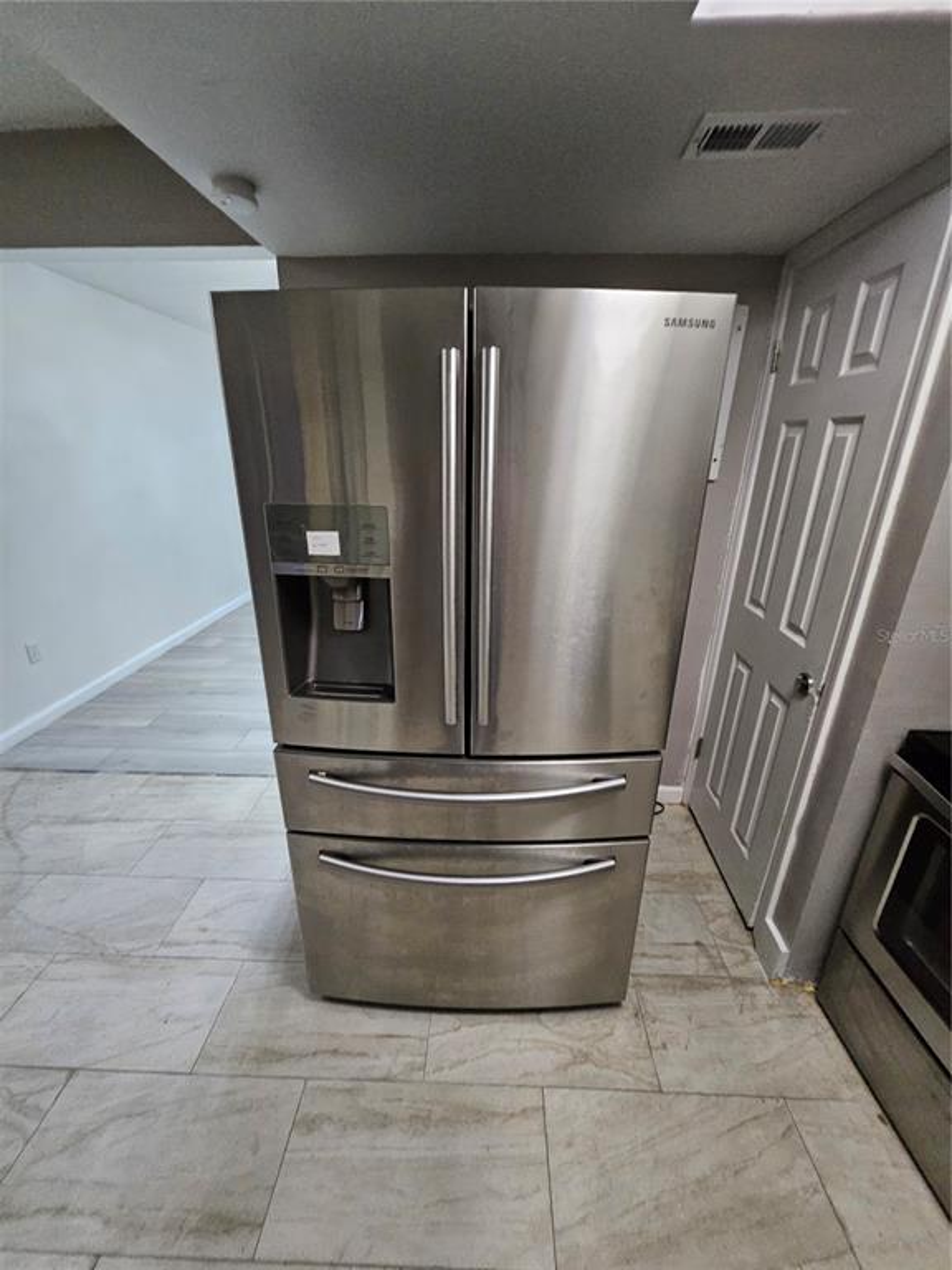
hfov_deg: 89.9
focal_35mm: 13
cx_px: 476
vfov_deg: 106.2
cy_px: 635
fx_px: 477
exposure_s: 1/30
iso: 500
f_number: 2.2
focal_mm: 1.74
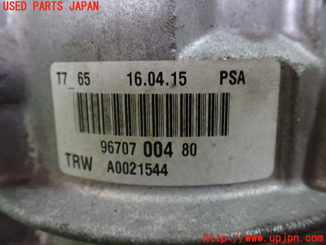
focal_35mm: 30
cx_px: 163
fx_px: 283
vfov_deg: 46.8
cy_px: 122
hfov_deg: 60.0
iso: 800
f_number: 2.3
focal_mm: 5.4
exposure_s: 1/80
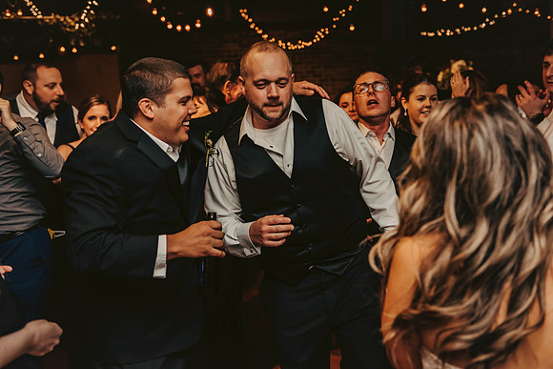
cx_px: 276
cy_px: 184
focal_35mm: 48
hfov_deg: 41.1
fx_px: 737
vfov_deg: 28.1
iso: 2000
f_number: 3.2
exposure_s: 1/200
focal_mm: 48
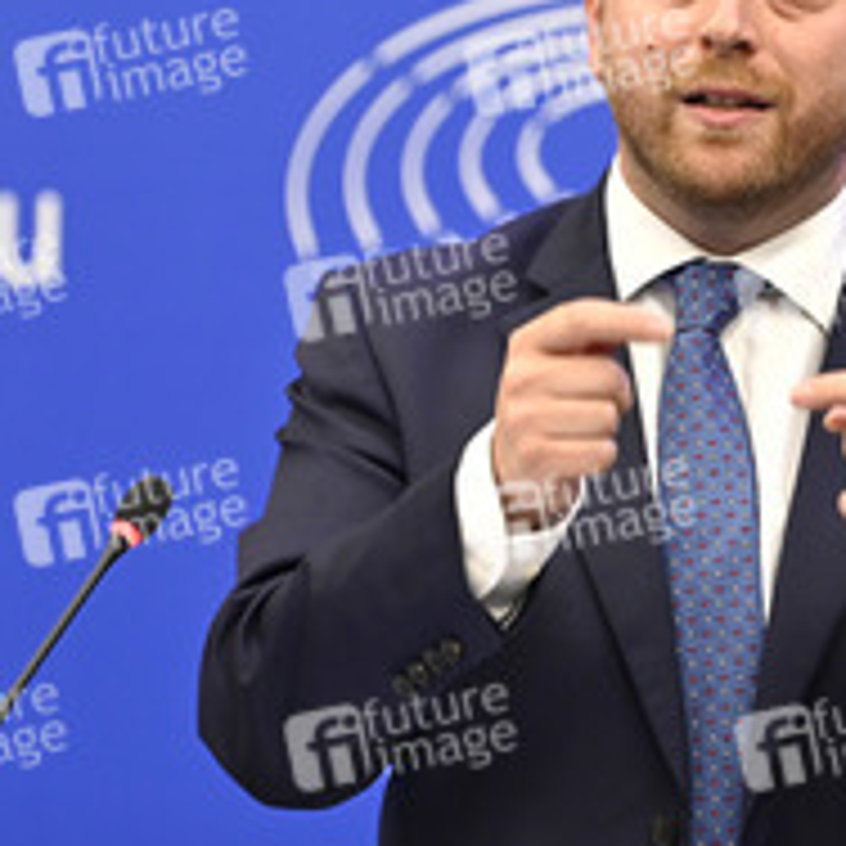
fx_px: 7604
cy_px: 400
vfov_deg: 6.4
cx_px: 461
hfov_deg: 6.4
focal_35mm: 275
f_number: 2.8
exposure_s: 1/320
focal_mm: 135
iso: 2000
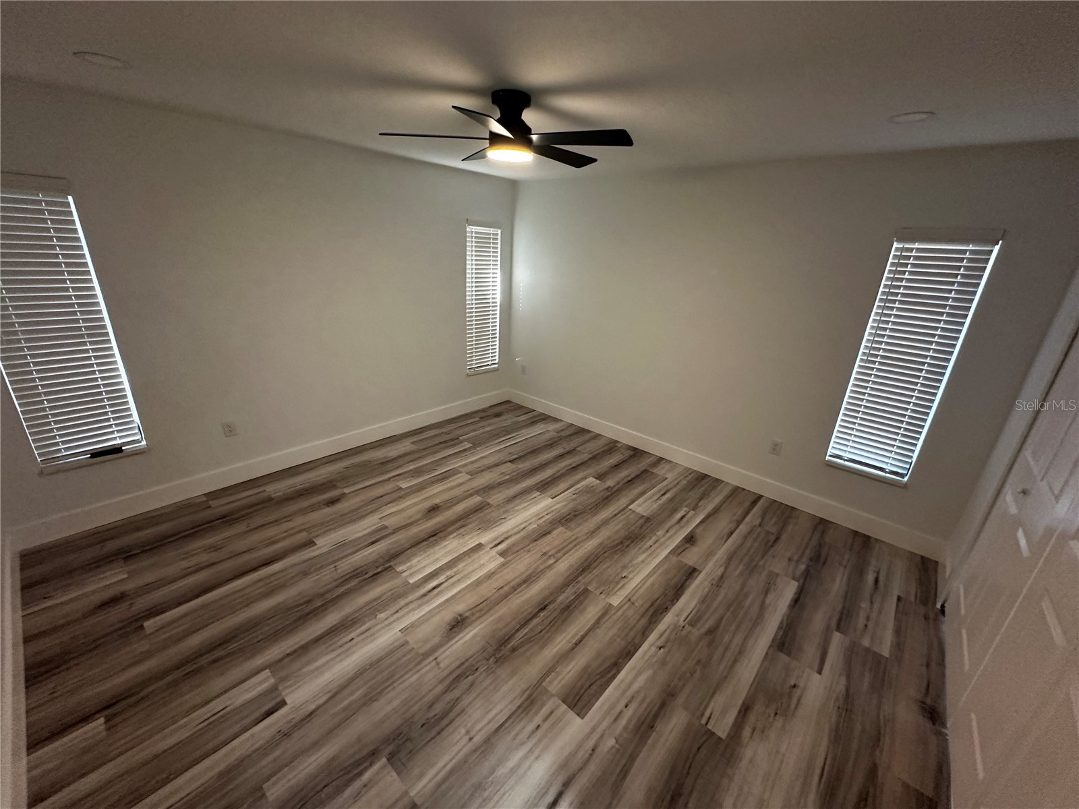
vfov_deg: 85.7
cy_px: 404
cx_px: 540
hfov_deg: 102.1
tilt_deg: -17.0
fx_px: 436
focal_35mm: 14
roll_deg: -3.7
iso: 400
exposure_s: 1/60
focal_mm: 2.22
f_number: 2.2
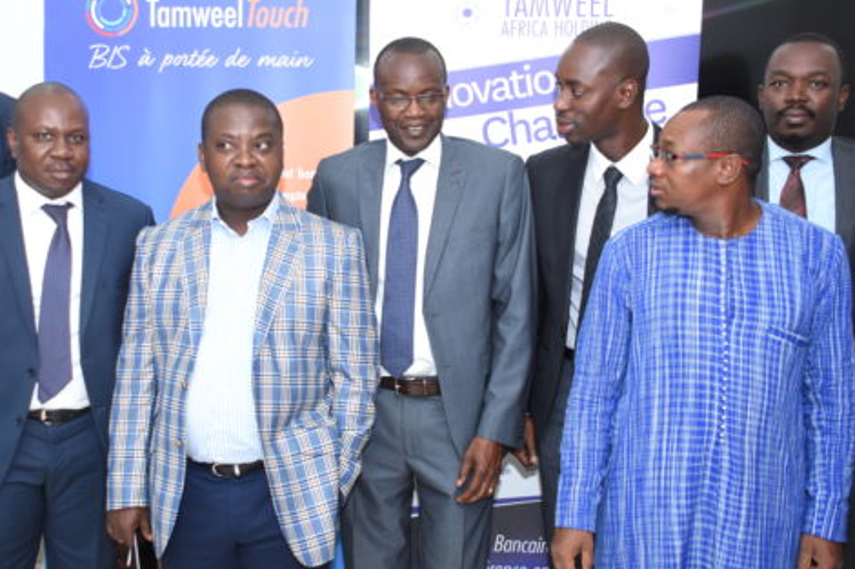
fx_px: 1092
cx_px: 342
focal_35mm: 46
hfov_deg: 42.6
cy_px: 278
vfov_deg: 29.2
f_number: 4
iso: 500
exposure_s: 1/100
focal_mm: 24
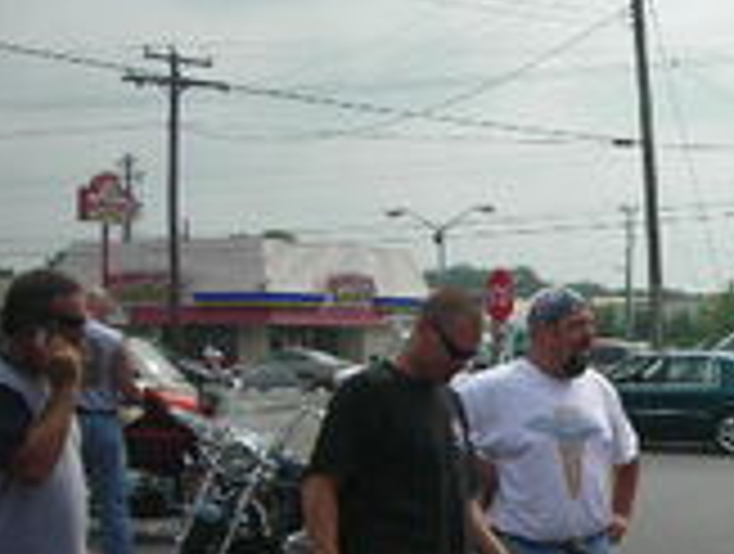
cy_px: 419
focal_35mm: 93
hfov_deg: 20.1
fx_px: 1976
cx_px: 806
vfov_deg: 15.9
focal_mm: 6.3
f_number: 6.4
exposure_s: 1/239
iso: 50
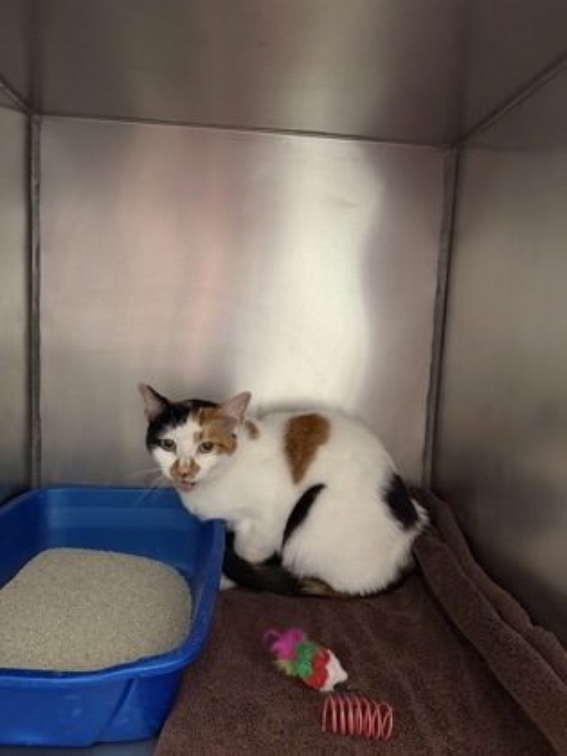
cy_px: 378
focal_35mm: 24
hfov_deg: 56.8
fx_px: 524
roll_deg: -3.8
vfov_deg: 71.6
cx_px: 284
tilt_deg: -5.7
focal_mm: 6.76
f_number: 1.78
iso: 800
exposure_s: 1/40
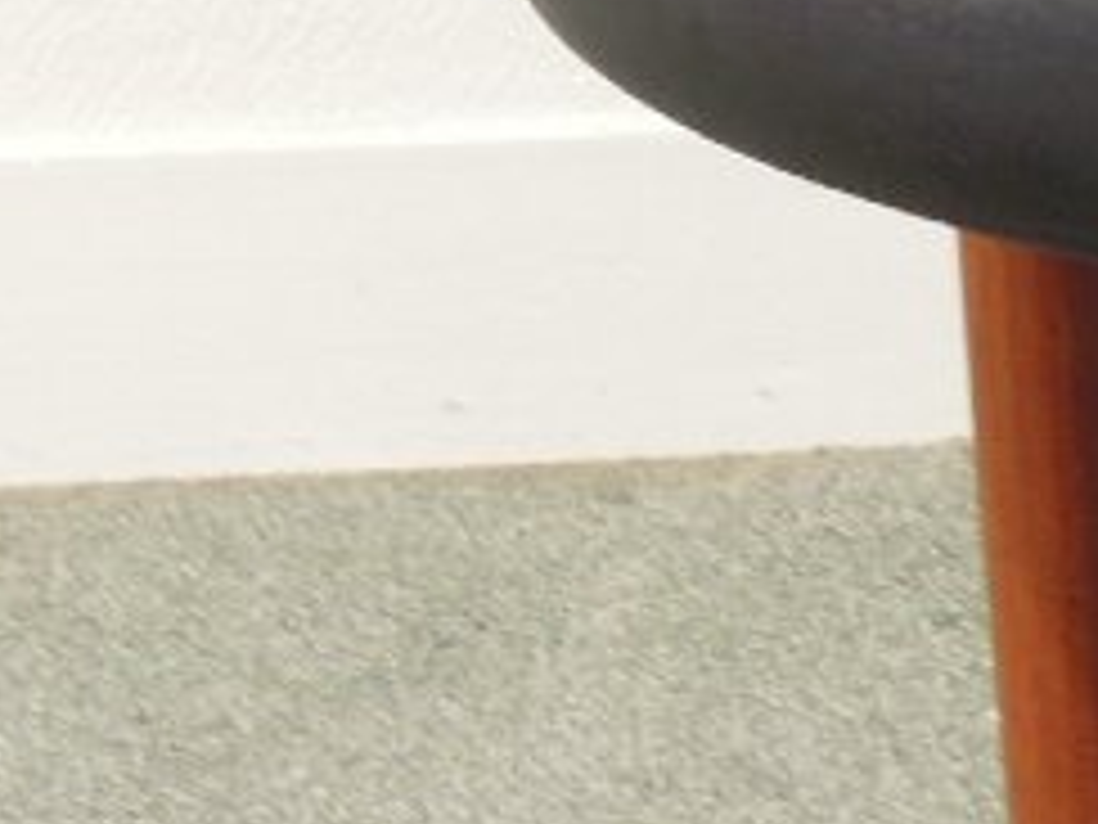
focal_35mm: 197
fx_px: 6249
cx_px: 2012
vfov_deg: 7.5
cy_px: 657
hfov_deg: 9.5
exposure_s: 1/25
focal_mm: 7.2
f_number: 3.3
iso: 400
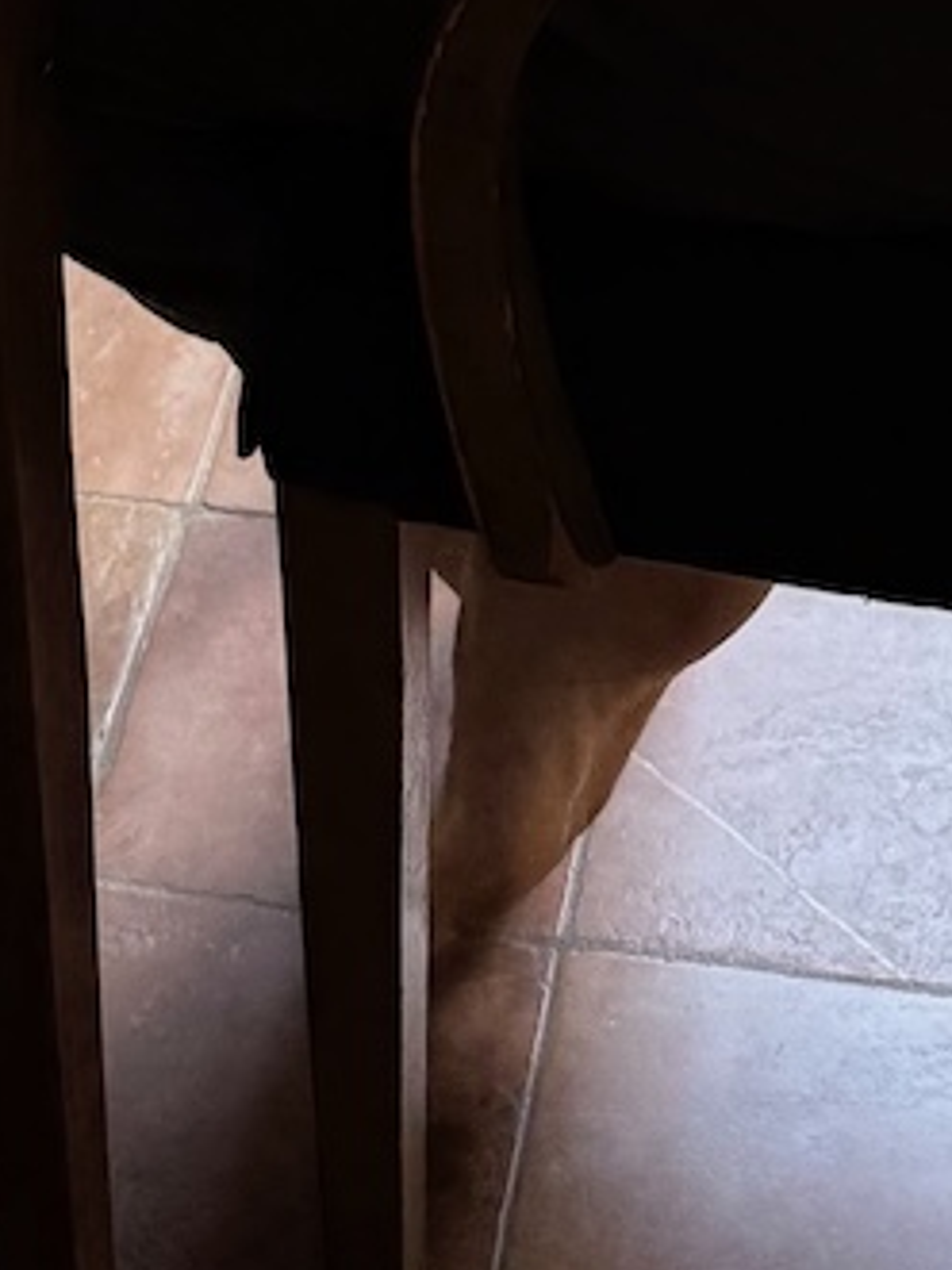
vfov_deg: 13.2
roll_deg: +2.1
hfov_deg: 12.8
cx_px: 438
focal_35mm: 116
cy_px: -1692
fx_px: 4256
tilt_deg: -13.5
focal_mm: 6.76
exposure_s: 1/243
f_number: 1.78
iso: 125
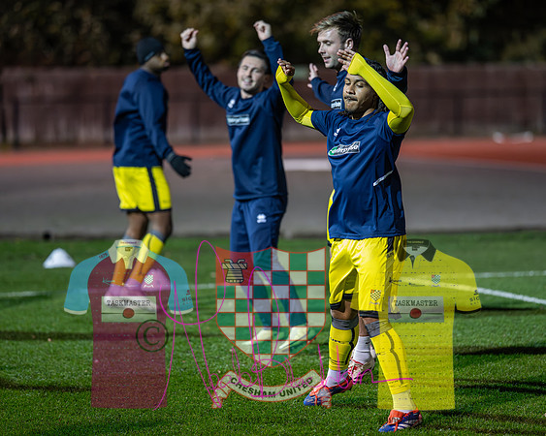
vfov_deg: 10.1
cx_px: 294
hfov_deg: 12.7
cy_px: 218
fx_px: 2457
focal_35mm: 152
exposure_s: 1/800
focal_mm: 135
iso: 5000
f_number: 1.8
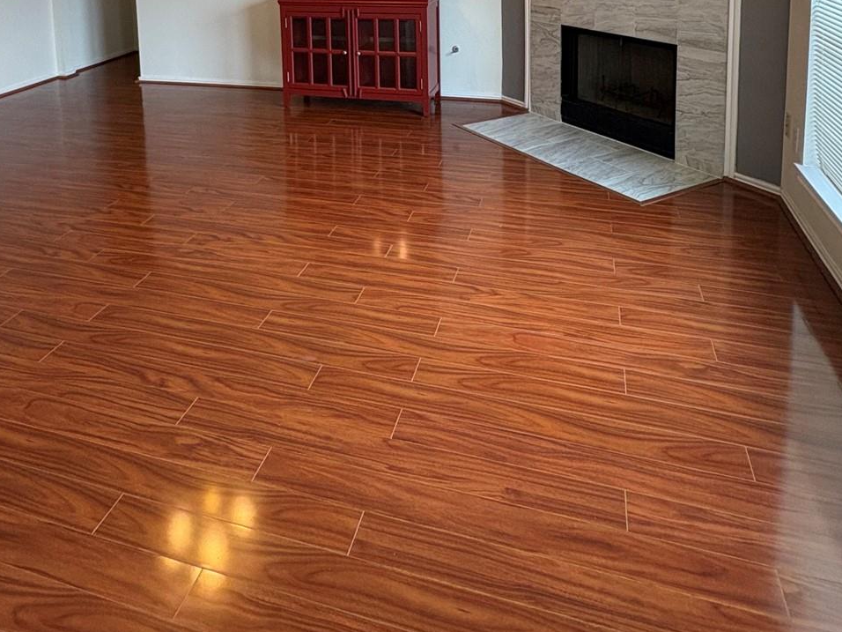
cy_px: -5
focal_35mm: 30
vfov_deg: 40.7
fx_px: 730
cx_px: 343
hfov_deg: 59.5
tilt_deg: -6.3
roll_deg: +2.3
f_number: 2.2
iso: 250
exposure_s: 1/120
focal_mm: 2.22
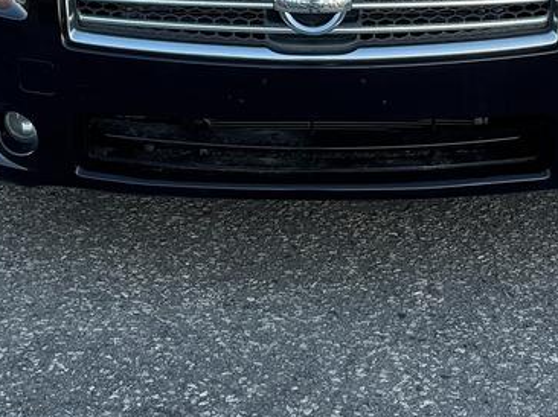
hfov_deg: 23.3
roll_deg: -1.5
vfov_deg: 16.9
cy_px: -58
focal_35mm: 84
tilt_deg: -10.7
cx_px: 271
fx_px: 1353
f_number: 1.78
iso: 80
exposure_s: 1/276
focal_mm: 6.76
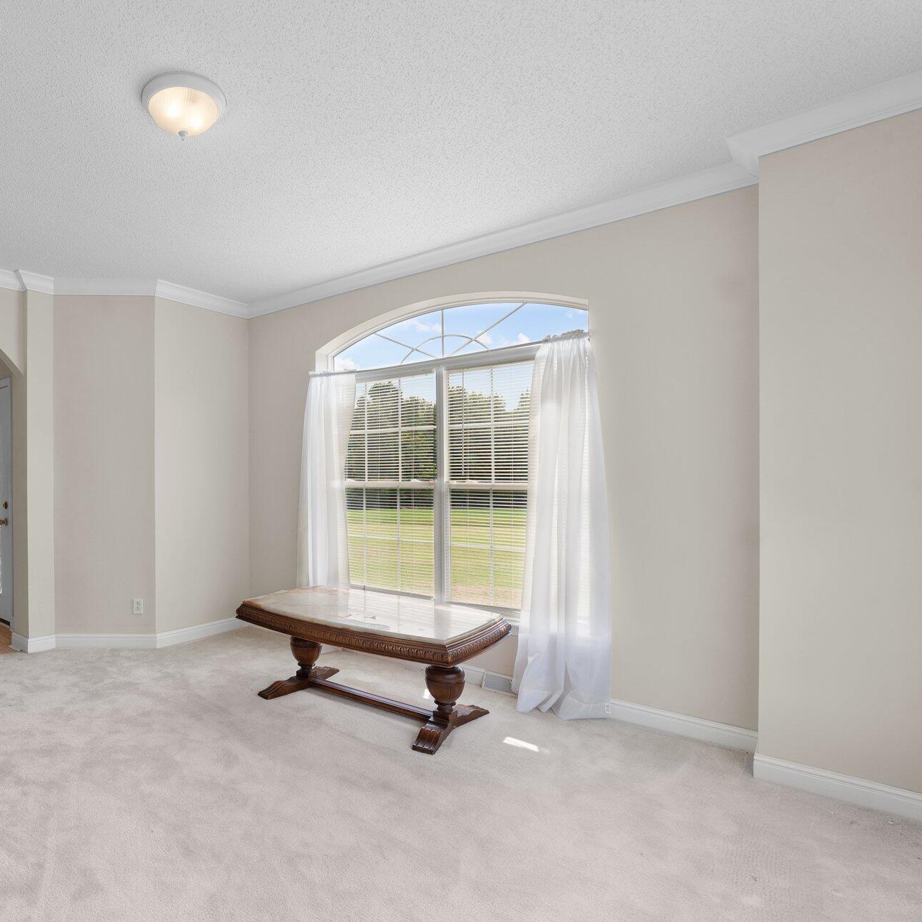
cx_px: 262
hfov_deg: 73.7
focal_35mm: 19
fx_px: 573
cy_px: 488
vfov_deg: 77.6
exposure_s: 1/80
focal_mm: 14
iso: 100
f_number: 8
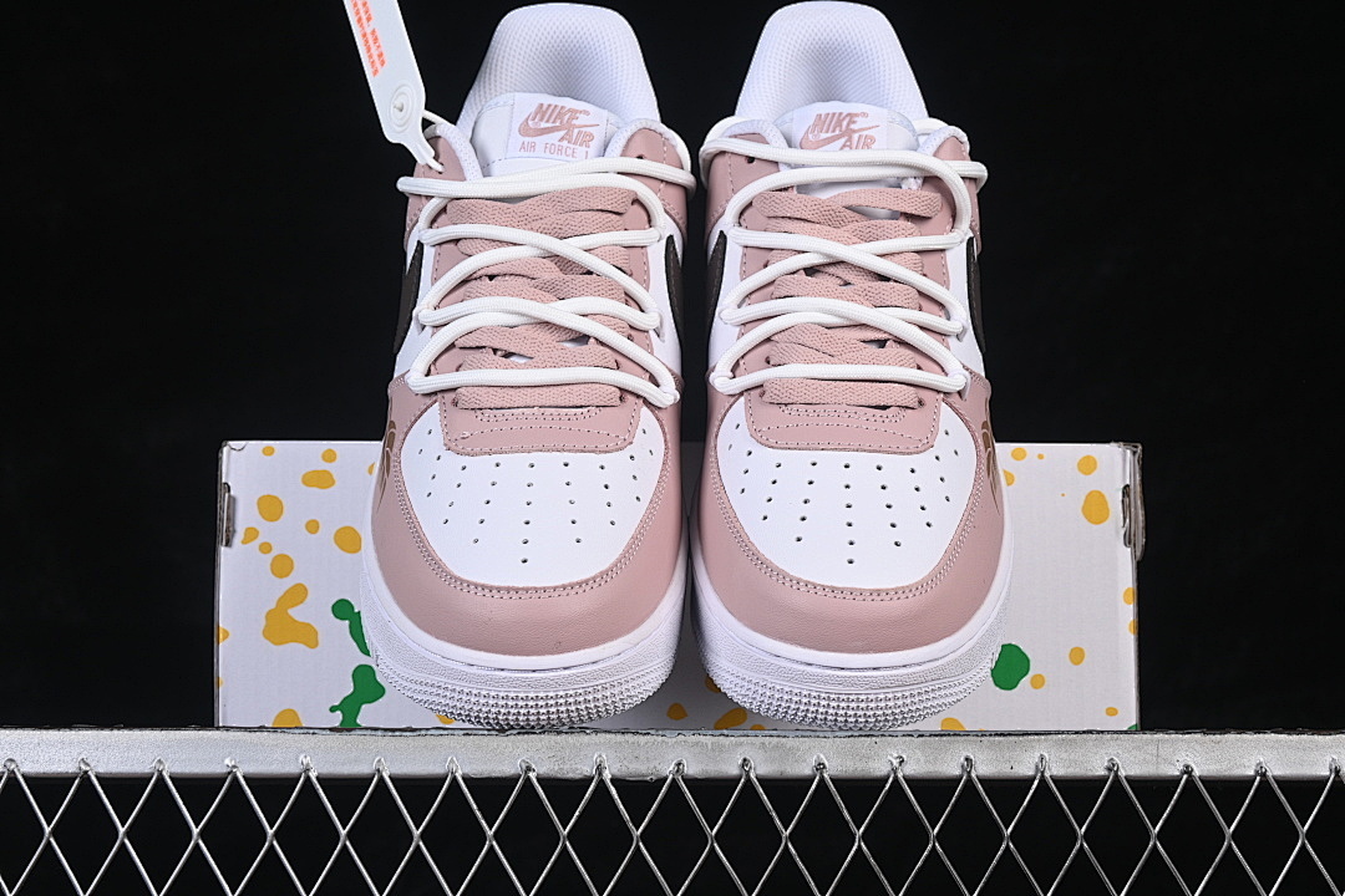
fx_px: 2802
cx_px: 672
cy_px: 448
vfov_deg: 18.2
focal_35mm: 75
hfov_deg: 27.0
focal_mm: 50
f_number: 8
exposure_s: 1/80
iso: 160
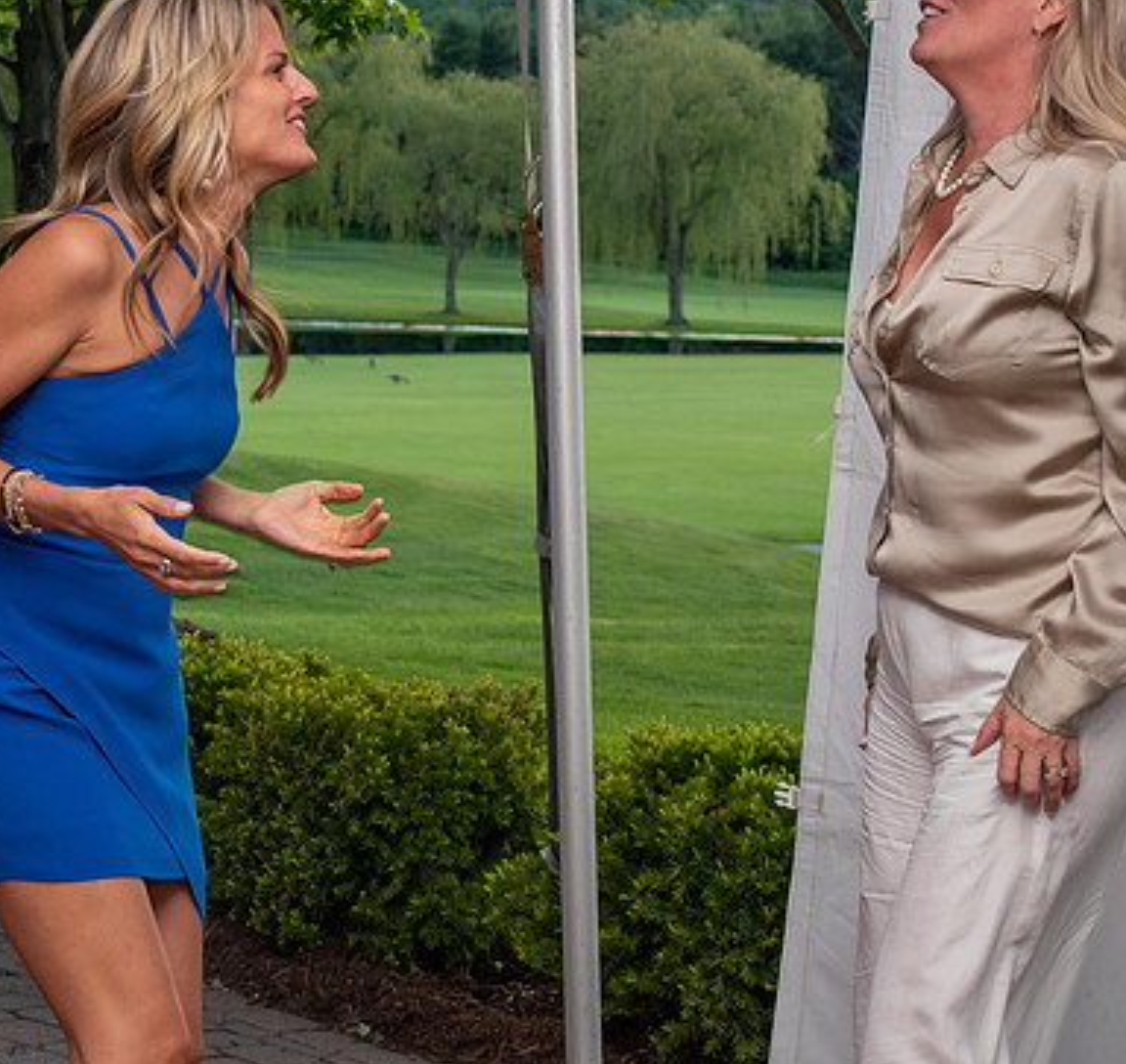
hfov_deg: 18.4
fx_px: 3474
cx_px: 484
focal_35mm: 97
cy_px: 446
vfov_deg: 17.4
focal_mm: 40
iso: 800
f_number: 5
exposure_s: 1/100
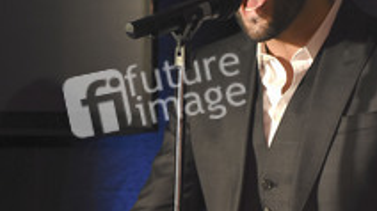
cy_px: 184
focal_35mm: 237
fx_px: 2368
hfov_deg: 9.1
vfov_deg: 5.1
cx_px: 206
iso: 1600
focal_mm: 80
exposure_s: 1/80
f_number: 5.3
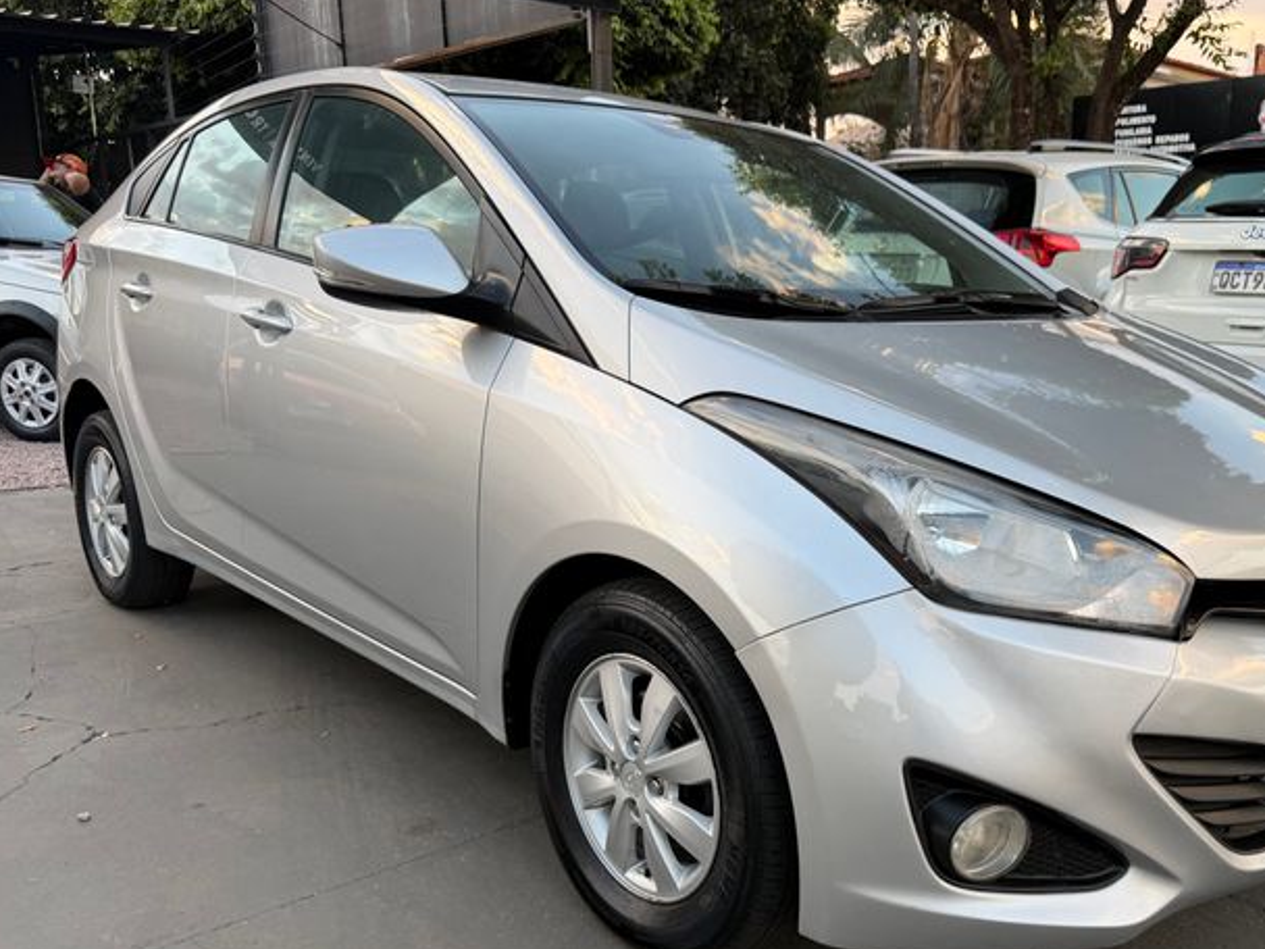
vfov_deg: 43.9
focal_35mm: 32
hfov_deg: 56.4
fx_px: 1169
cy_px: 579
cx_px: 757
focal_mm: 6.76
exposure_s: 1/123
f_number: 1.78
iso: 50
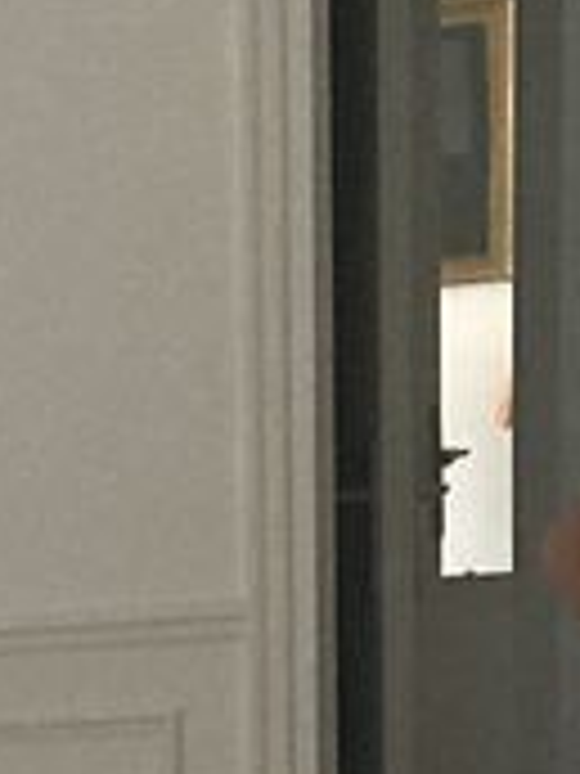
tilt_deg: -9.4
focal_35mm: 163
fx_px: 3641
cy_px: 1143
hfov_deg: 8.0
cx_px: -1075
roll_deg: +3.6
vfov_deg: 11.6
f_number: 1.8
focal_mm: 3.99
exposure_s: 1/59
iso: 320
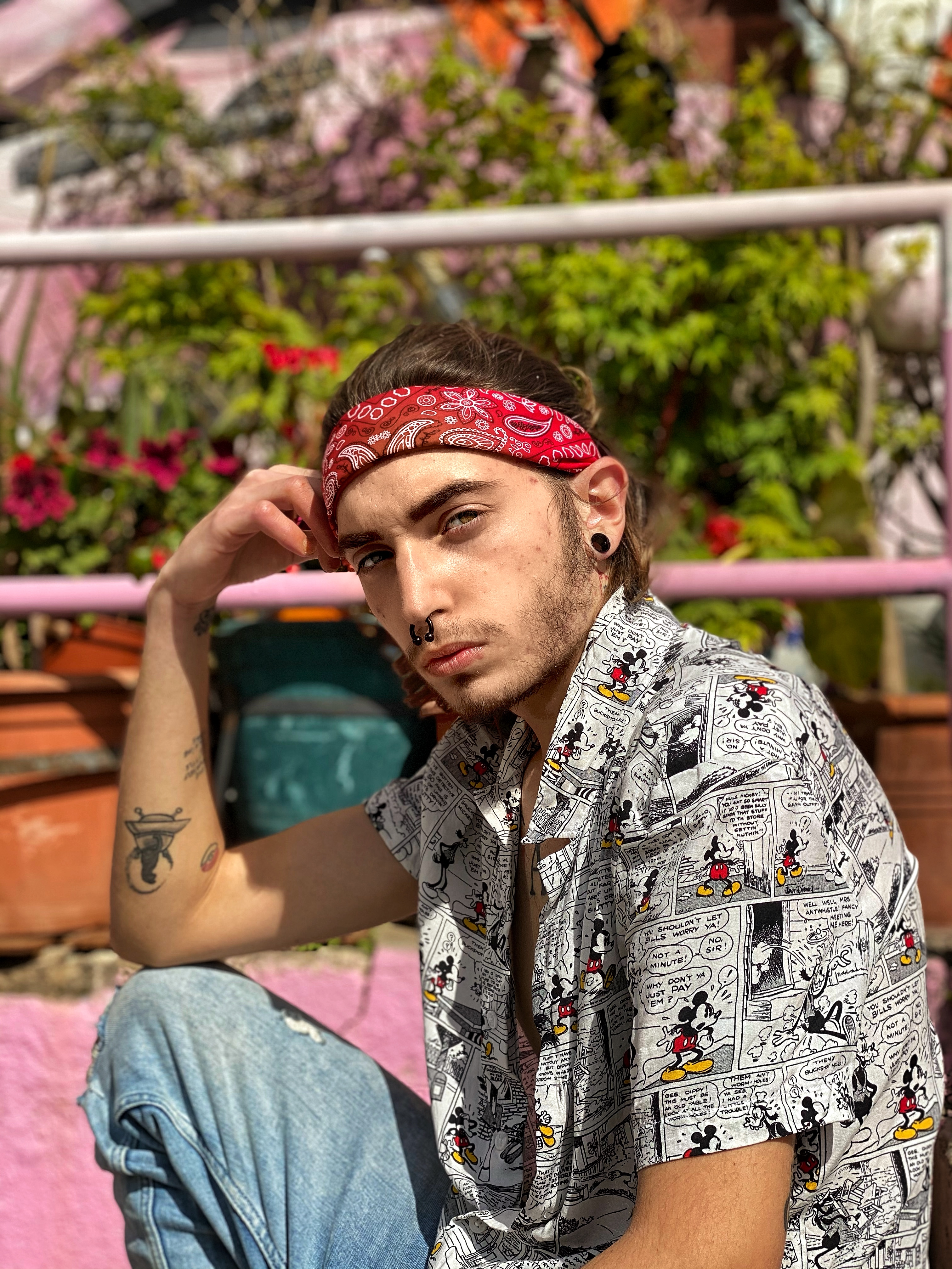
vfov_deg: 36.8
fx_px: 1907
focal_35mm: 52
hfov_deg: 28.0
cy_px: 634
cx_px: 476
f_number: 2
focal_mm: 6
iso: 20
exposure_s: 1/2179
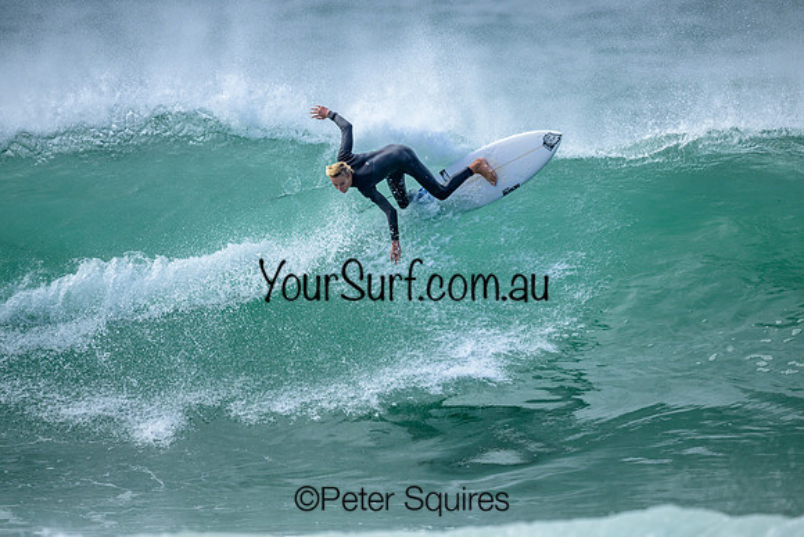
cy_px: 266
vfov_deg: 1.7
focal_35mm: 808
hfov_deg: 2.6
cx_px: 406
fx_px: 18041
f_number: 6.3
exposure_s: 1/2000
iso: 360
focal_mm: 800
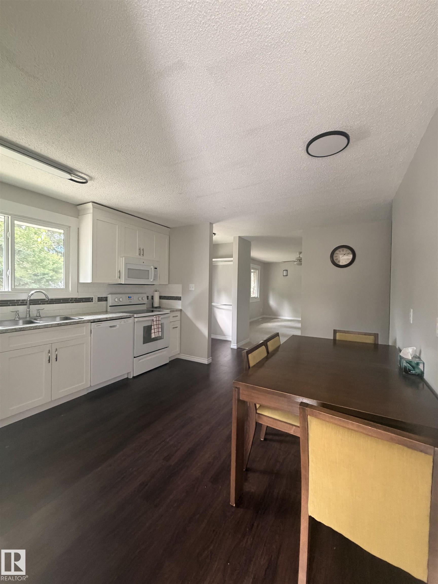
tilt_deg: -0.5
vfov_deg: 102.1
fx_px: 236
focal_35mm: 14
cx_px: 219
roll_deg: -0.6
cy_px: 292
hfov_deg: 85.7
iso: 400
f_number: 2.2
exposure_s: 1/60
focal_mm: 2.22
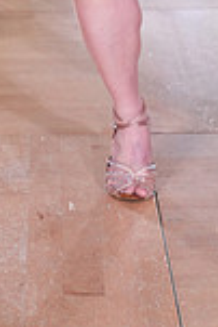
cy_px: -295
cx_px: 72
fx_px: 1667
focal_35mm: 184
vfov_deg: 10.4
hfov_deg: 7.5
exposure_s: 1/320
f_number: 4
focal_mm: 48
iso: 1250
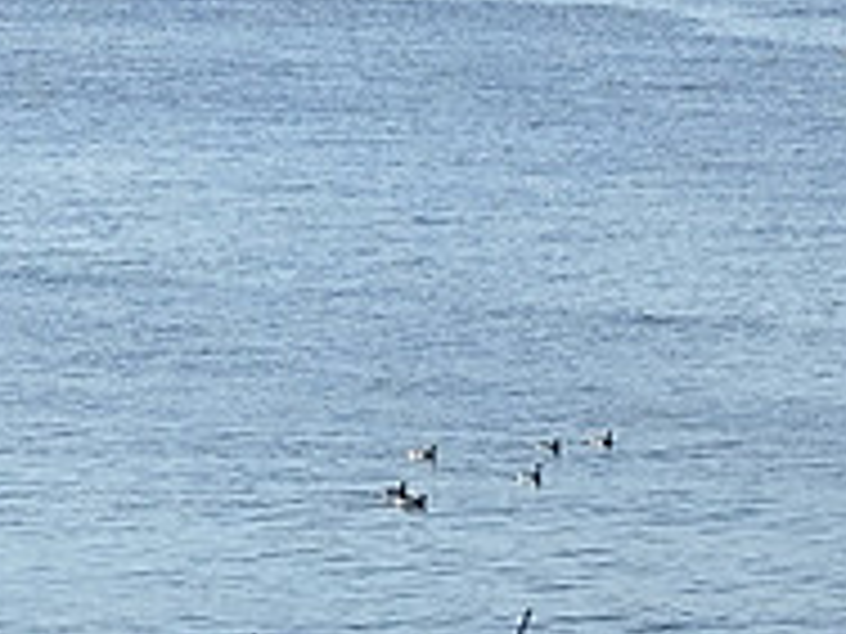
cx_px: 153
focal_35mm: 368
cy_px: -227
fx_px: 8994
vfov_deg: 4.0
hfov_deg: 5.4
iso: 32
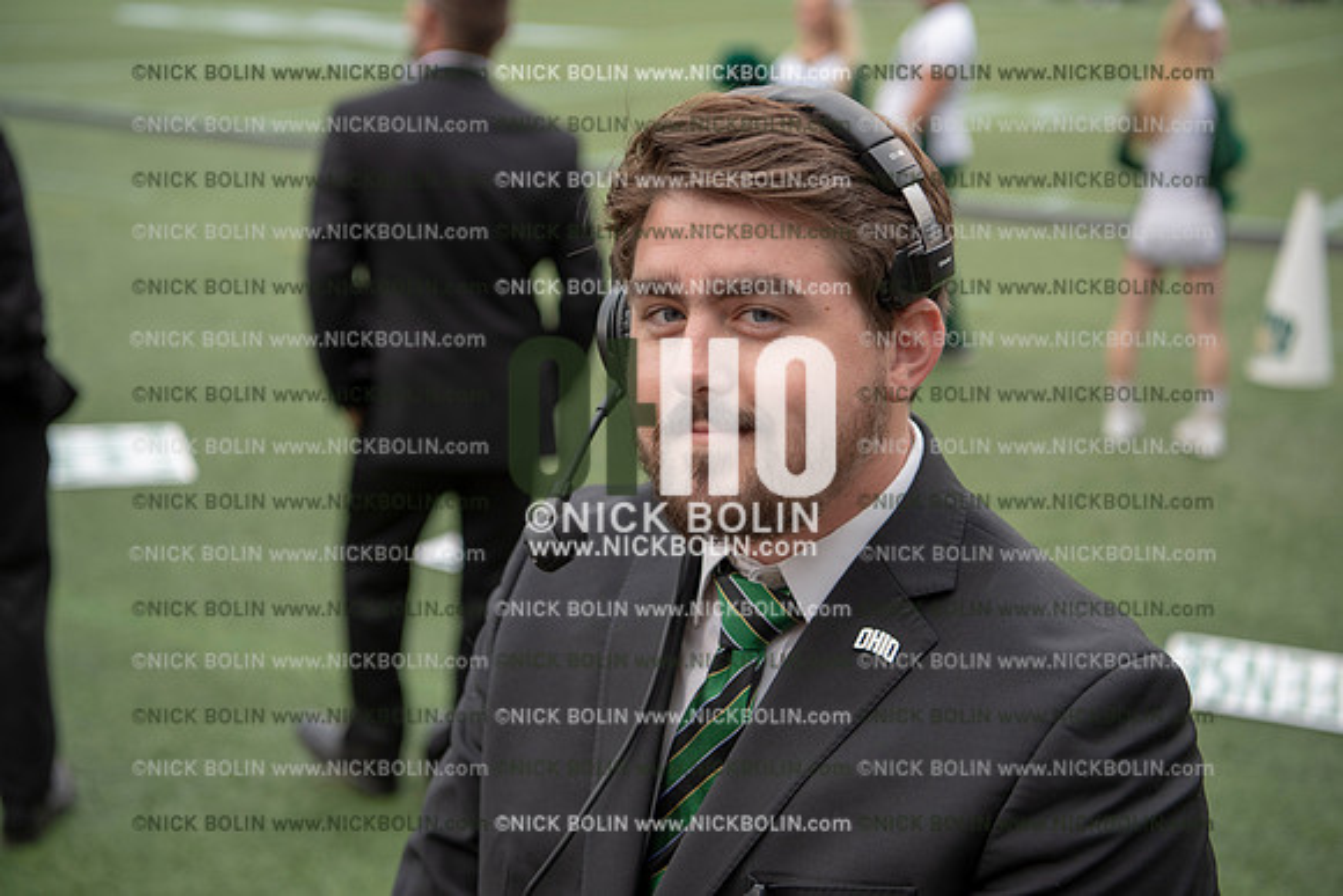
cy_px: 448
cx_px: 672
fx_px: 1940
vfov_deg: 26.0
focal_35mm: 52
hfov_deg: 38.2
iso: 250
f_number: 3.5
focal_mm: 52
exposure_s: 1/500
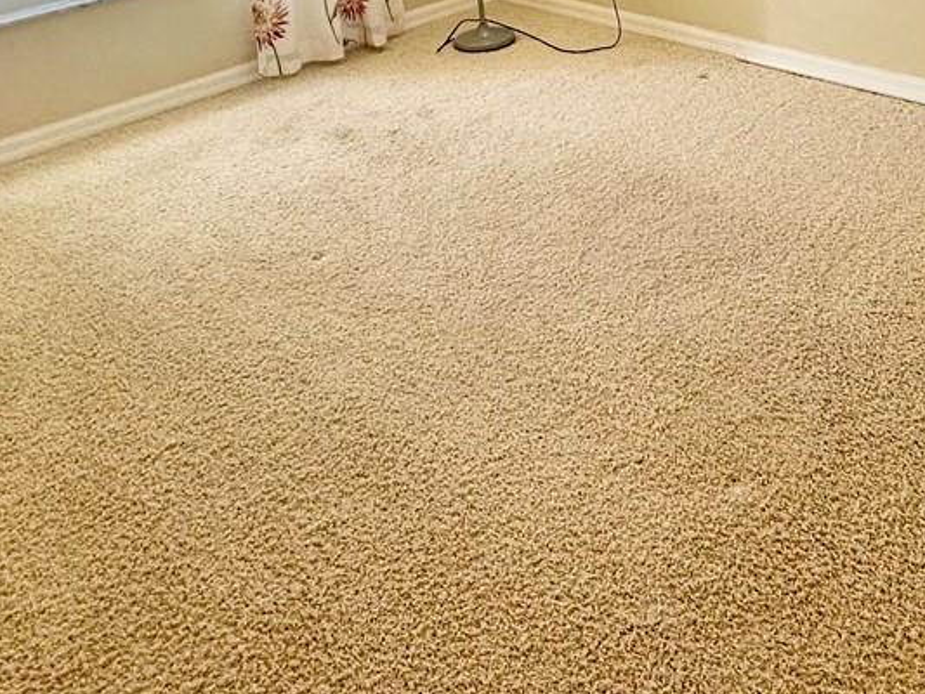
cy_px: -194
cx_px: 653
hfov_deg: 43.8
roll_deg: +4.2
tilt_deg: -7.3
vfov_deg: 28.5
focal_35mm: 42
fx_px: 1123
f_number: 2.2
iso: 160
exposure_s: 1/120
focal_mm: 2.22
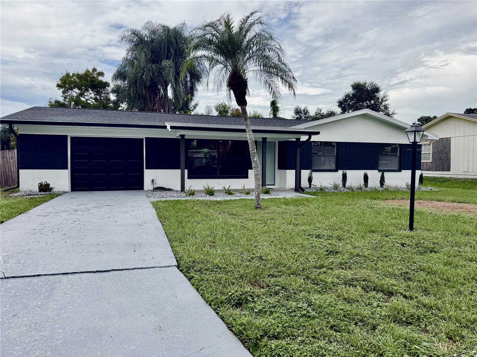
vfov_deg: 56.8
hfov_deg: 71.6
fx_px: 331
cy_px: 178
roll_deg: +0.2
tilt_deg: -2.1
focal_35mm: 24
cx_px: 238
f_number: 1.78
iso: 100
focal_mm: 6.76
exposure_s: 1/3584
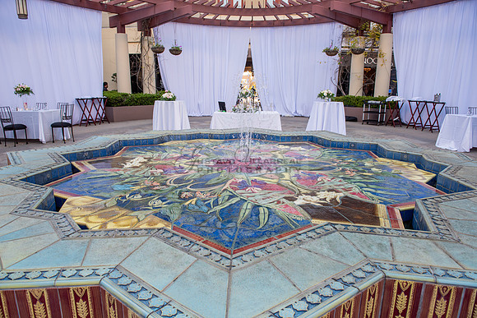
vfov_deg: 53.2
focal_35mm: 24
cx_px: 238
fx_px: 318
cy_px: 159
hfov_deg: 73.7
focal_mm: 24
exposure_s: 1/250
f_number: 5.6
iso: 500
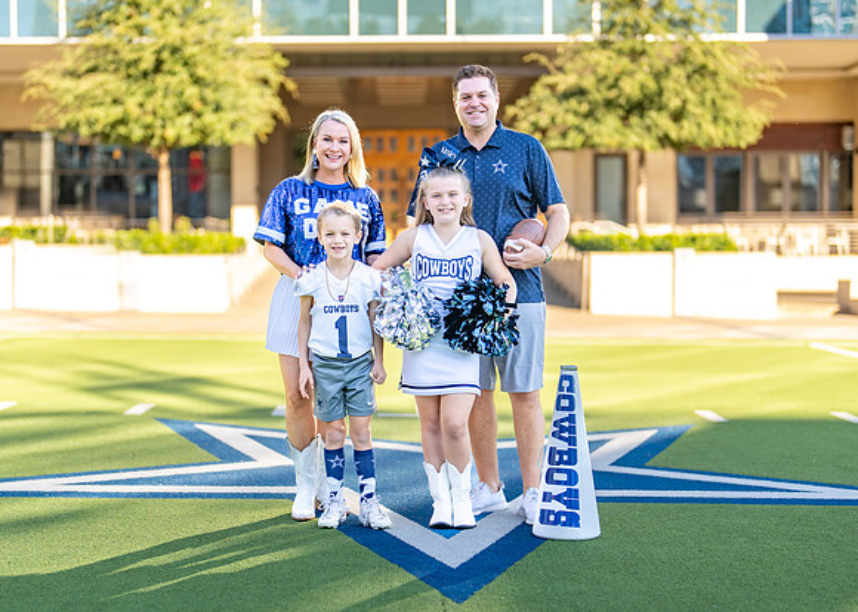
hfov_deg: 29.3
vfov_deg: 21.2
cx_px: 410
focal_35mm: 67
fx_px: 1639
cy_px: 341
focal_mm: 50
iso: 100
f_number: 1.2
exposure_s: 1/2000
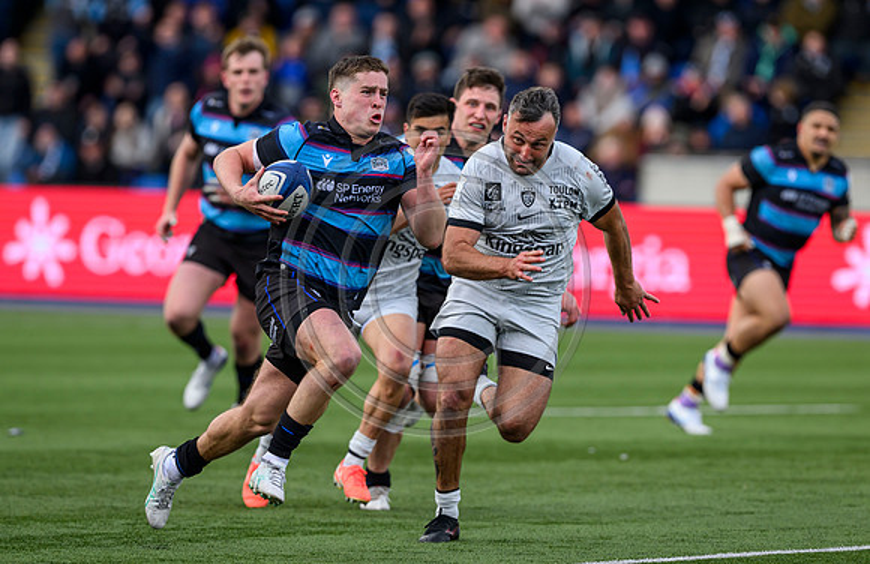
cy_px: 316
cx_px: 400
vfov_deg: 3.0
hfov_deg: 4.6
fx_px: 10784
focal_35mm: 450
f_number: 4
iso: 640
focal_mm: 400
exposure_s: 1/2500
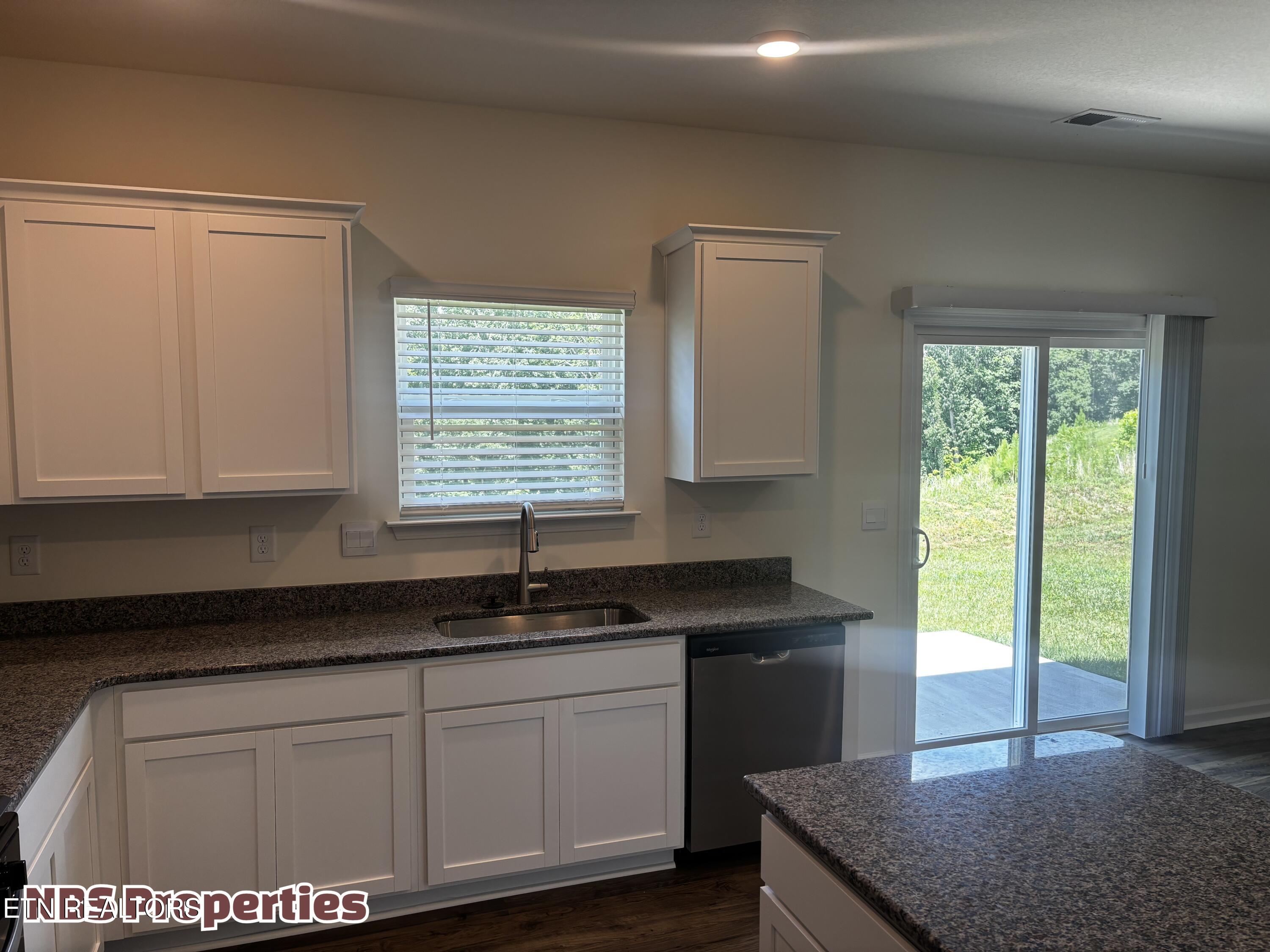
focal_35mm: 26
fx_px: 954
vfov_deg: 53.1
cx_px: 635
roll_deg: +0.3
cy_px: 476
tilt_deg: -4.0
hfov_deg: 67.3
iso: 40
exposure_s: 1/120
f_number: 1.6
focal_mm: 5.96
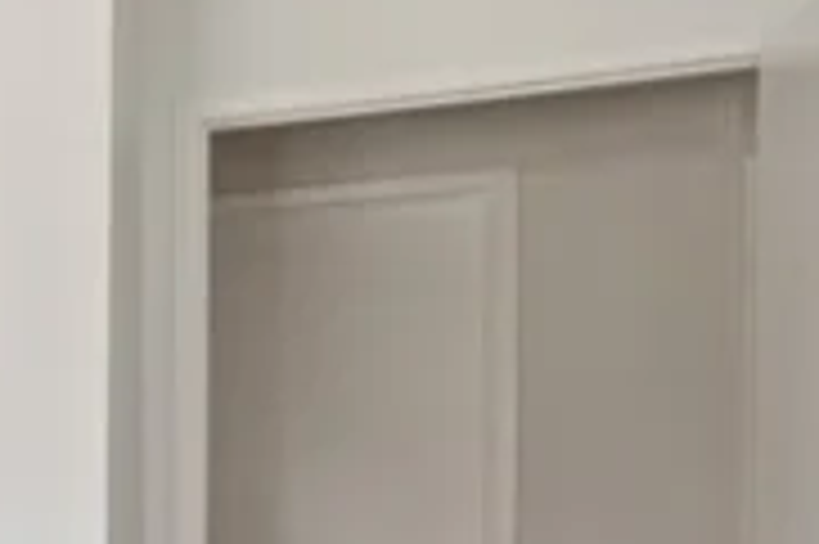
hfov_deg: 17.0
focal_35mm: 76
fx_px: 1735
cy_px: 548
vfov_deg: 17.4
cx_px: -932
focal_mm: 16.5
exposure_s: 1/30
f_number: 9
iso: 1600
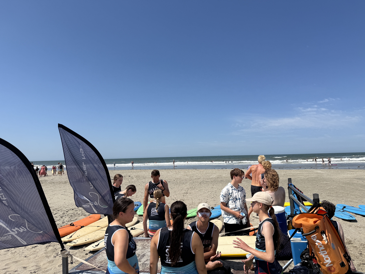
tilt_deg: +6.4
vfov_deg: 56.8
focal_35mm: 24
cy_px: 137
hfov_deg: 71.6
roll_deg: +2.2
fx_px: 253
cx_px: 182
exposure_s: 1/8130
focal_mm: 6.76
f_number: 1.78
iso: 80
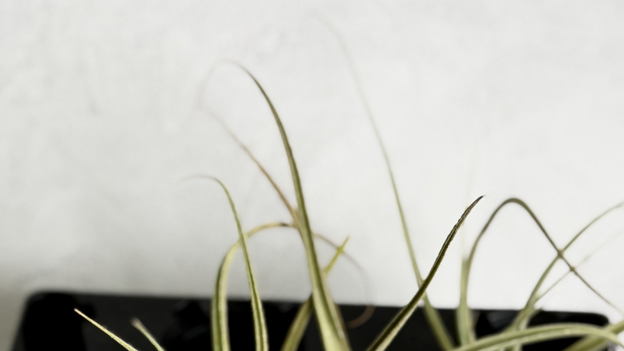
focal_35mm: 98
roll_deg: -0.8
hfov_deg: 21.8
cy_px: 553
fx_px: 1621
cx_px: 284
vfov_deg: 11.7
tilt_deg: -7.7
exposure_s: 1/193
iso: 50
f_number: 1.78
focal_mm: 6.76
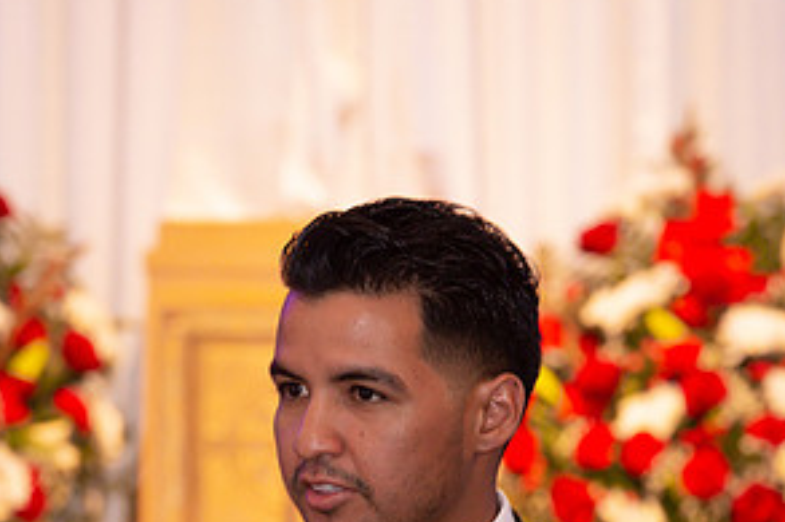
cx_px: 359
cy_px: 434
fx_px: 8194
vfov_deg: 3.7
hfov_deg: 5.5
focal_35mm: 376
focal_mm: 190
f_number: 6.3
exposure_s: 1/60
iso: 1250
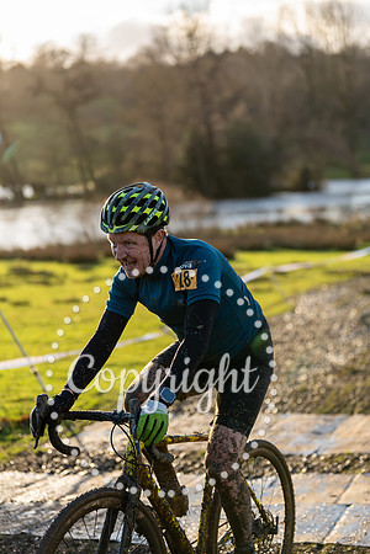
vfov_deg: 24.8
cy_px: 277
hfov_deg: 16.7
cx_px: 185
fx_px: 1264
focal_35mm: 82
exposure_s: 1/1000
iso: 250
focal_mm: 82
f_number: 2.8
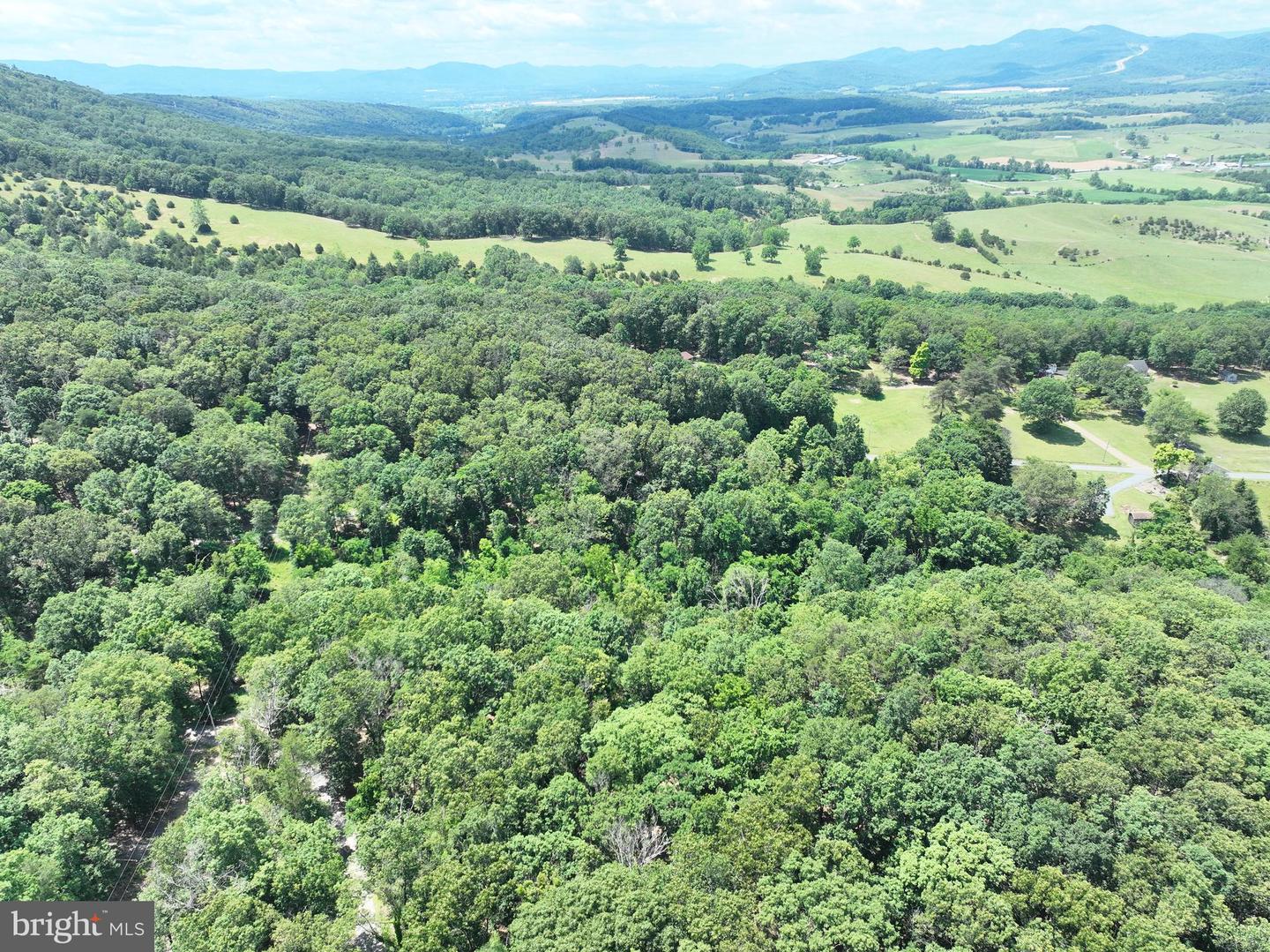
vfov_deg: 56.8
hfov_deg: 71.6
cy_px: 476
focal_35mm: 24
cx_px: 635
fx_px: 880
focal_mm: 12.29
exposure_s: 1/1250
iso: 360
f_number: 2.8
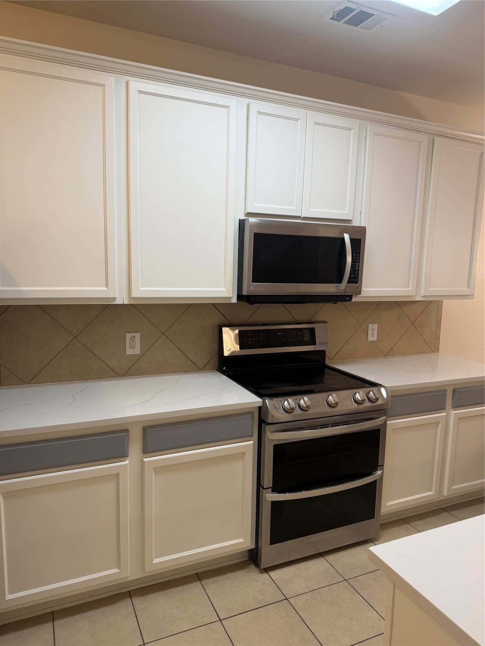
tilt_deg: -6.1
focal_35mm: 24
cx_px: 242
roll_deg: -1.7
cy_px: 323
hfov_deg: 56.8
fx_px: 448
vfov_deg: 71.6
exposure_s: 1/60
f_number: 1.78
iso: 125
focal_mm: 6.76
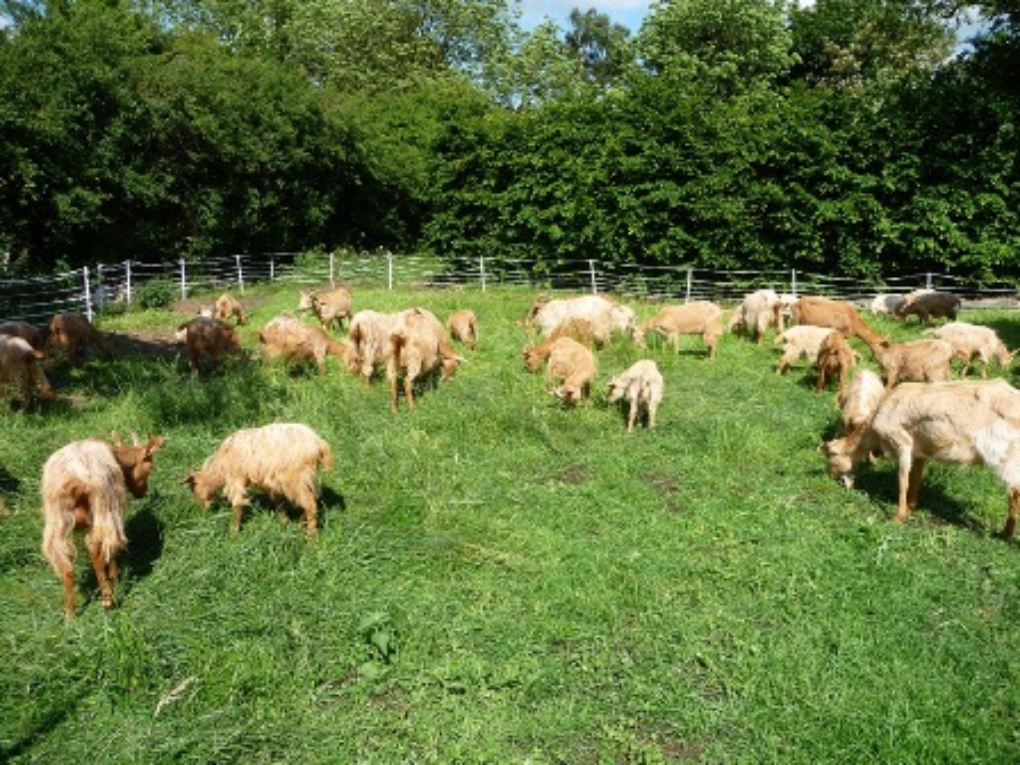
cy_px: 382
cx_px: 510
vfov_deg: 49.7
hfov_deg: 63.4
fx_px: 825
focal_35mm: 28
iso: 100
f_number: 3.3
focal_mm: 4.7
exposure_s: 1/800
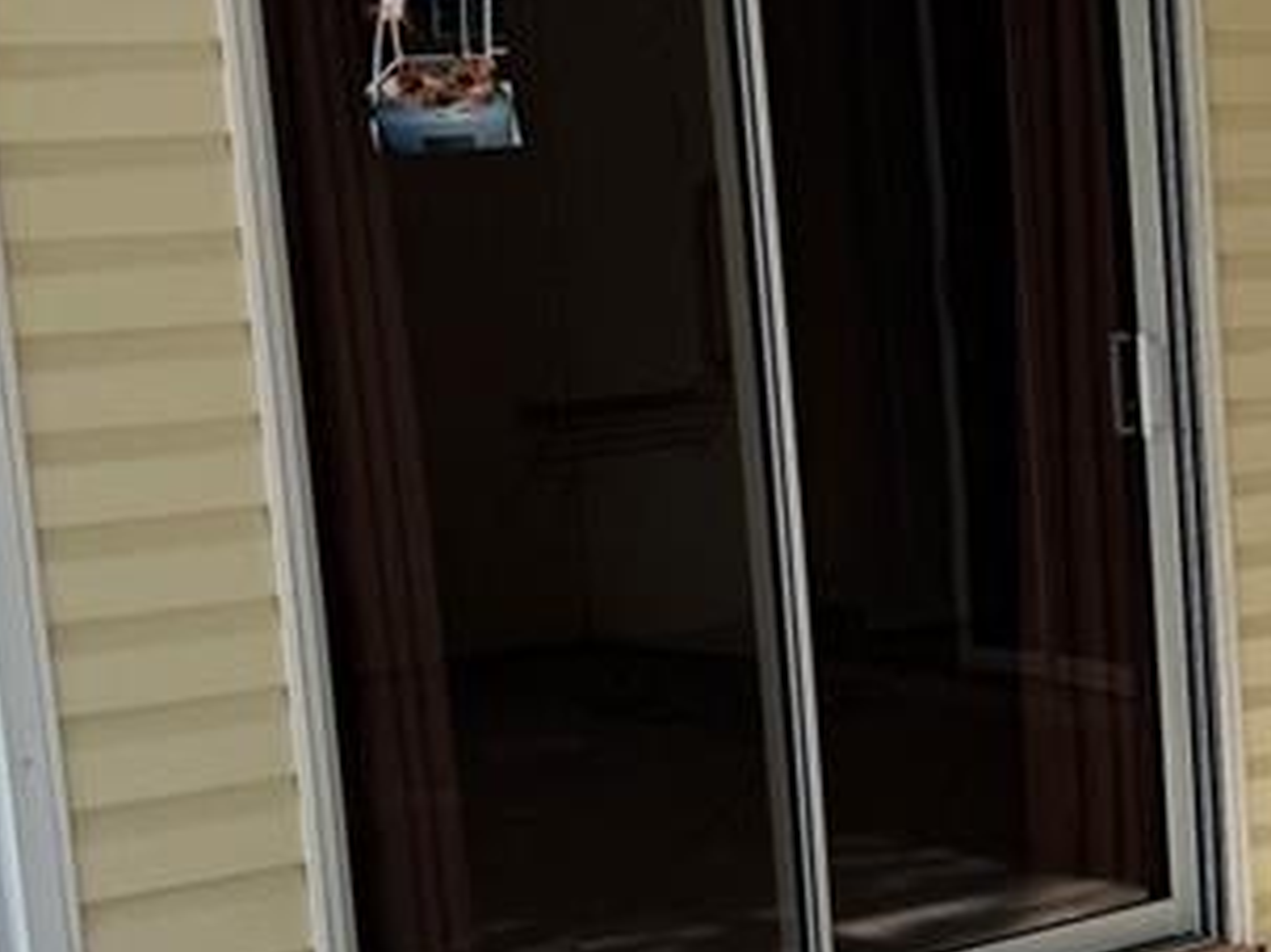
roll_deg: +2.6
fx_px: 3487
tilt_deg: -10.9
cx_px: 1518
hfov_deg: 19.5
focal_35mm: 95
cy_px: 696
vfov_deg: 15.5
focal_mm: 6.76
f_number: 1.78
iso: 64
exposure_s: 1/172
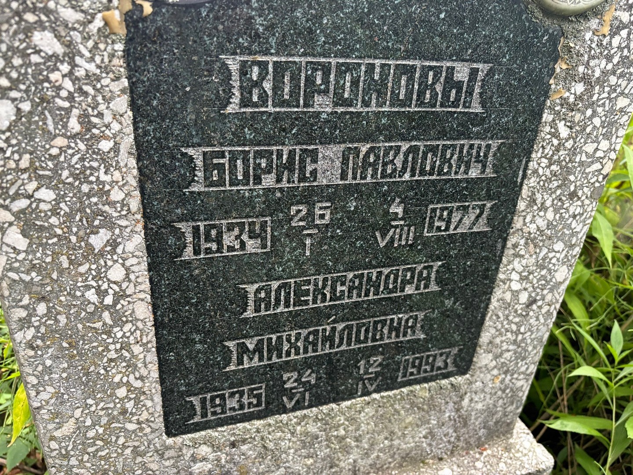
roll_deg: -1.8
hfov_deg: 67.3
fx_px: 475
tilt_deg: -31.5
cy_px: 238
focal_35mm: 26
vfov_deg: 53.1
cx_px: 316
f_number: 1.6
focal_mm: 5.96
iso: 250
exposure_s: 1/60
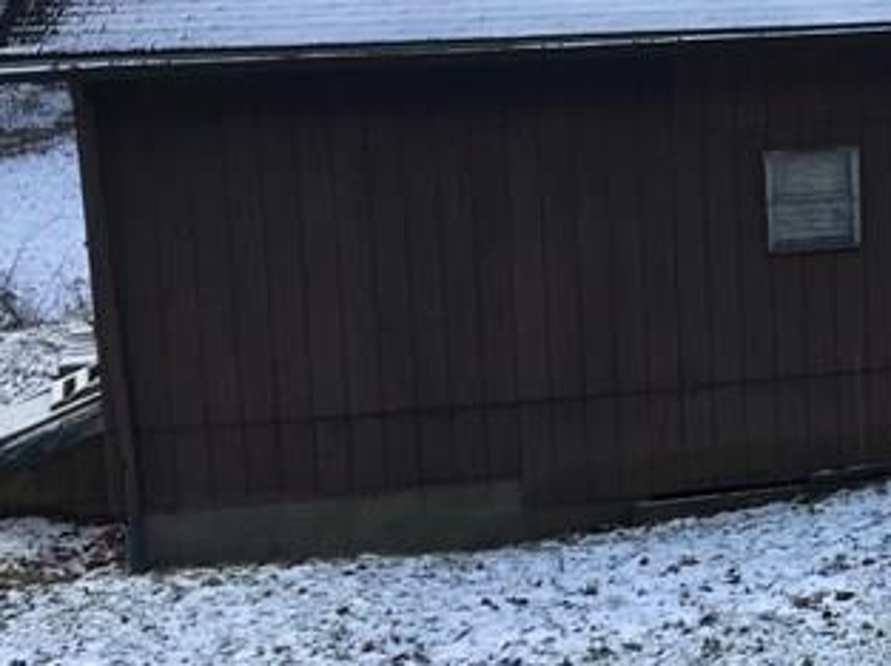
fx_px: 2442
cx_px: 1270
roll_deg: -0.3
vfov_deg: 15.3
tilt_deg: -8.6
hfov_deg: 18.7
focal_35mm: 95
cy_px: 60
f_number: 2.2
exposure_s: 1/516
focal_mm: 4.15
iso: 25
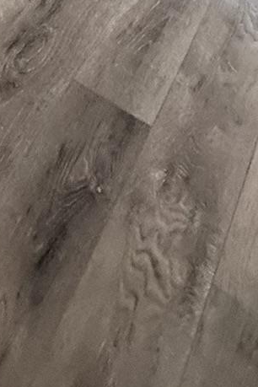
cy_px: -425
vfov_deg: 18.0
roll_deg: +0.7
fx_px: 699
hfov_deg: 20.4
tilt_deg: -11.5
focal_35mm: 65
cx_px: 15
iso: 500
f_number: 2.2
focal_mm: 2.22
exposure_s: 1/60
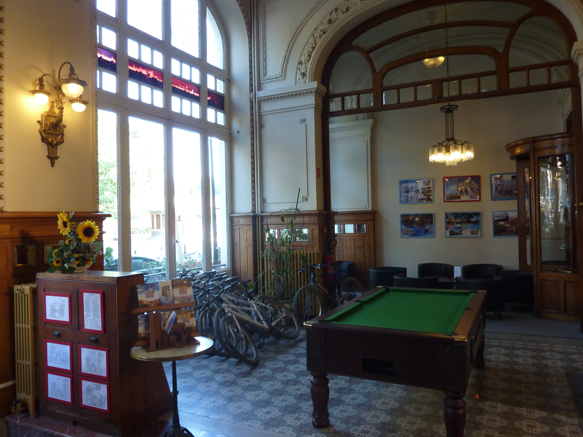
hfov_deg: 69.4
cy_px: 218
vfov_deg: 54.9
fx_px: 421
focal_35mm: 25
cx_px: 292
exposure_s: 1/30
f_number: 3.3
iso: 160
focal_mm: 4.1
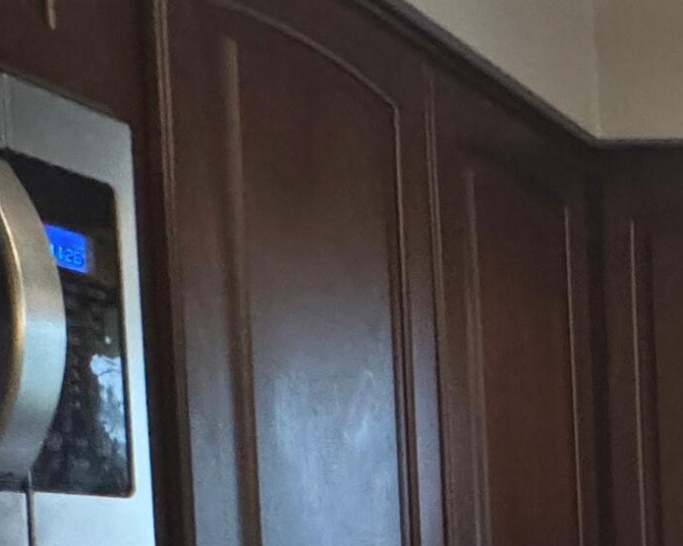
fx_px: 1193
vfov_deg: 23.8
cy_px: 630
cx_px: 1225
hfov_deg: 21.3
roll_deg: +1.0
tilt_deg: -3.2
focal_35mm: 59
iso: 1000
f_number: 2.2
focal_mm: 2.22
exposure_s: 1/60
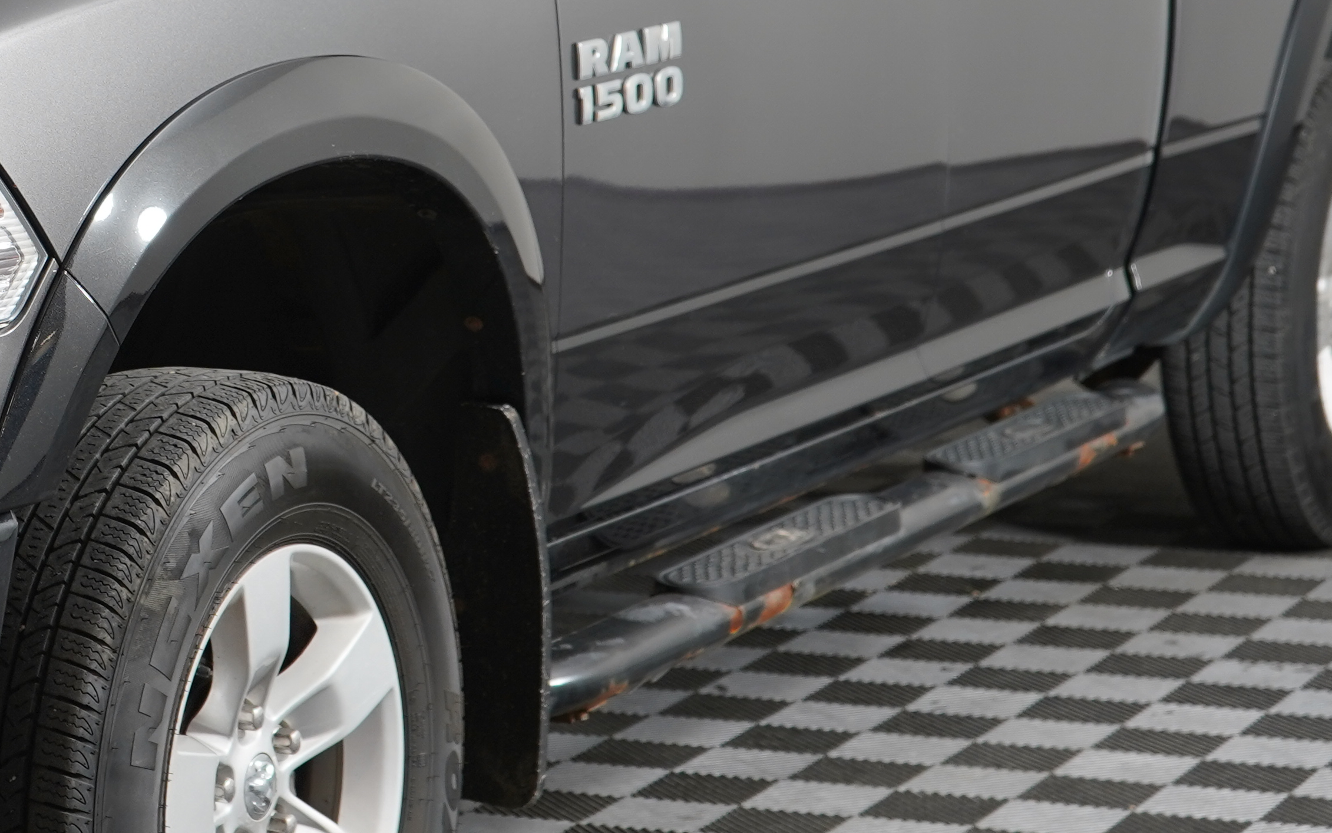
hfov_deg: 17.0
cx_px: -104
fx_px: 4320
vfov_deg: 11.0
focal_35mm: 119
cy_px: 103
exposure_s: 1/60
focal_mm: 44
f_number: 4.5
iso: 320
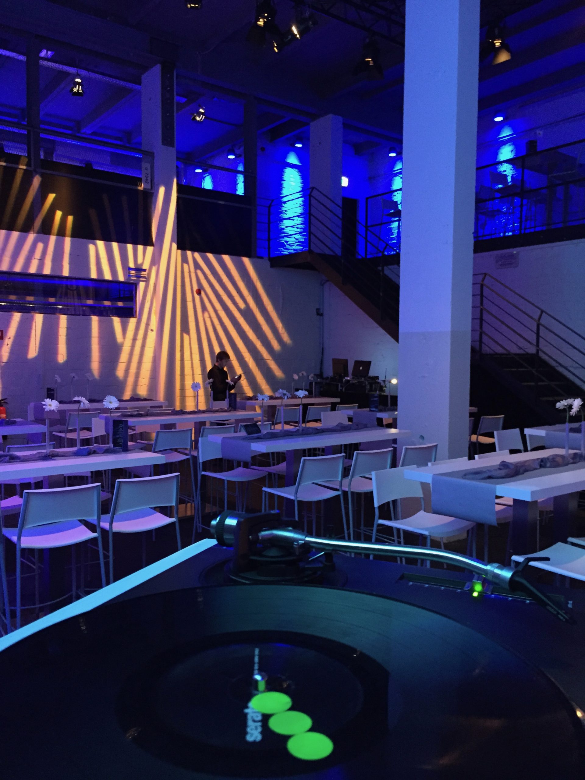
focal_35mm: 29
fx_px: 653
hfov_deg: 48.2
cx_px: 292
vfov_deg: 61.7
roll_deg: -0.4
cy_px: 390
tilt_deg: -2.4
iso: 250
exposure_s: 1/15
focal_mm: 4.15
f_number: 2.2
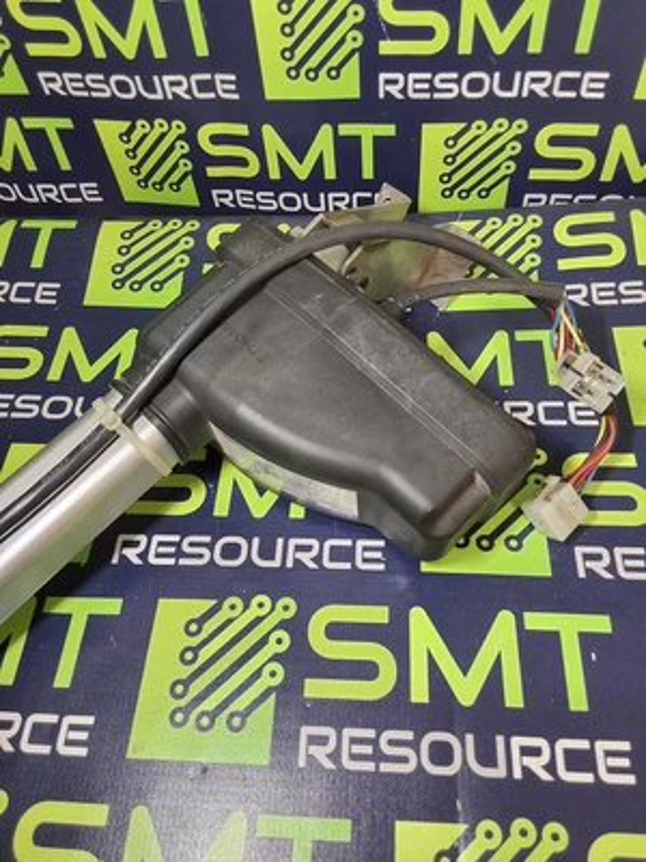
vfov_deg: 63.4
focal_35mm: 28
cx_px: 323
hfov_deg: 49.7
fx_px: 697
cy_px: 431
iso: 160
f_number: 1.9
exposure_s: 1/40
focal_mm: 2.91
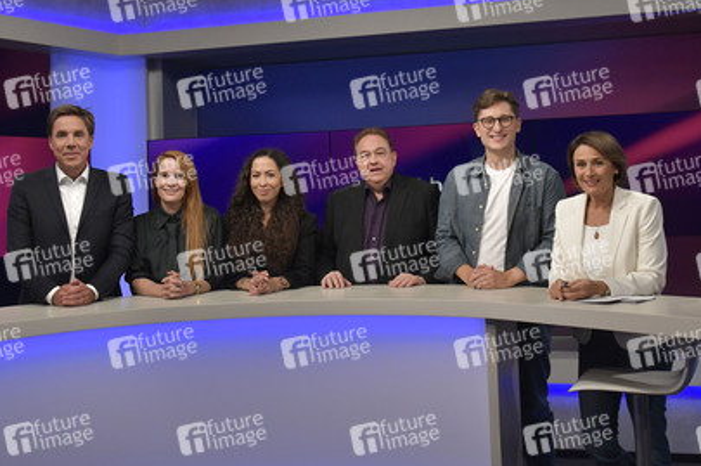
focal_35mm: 39
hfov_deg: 49.6
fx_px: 758
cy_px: 218
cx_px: 349
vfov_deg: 34.1
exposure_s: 1/200
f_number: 6.3
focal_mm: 35
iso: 2500
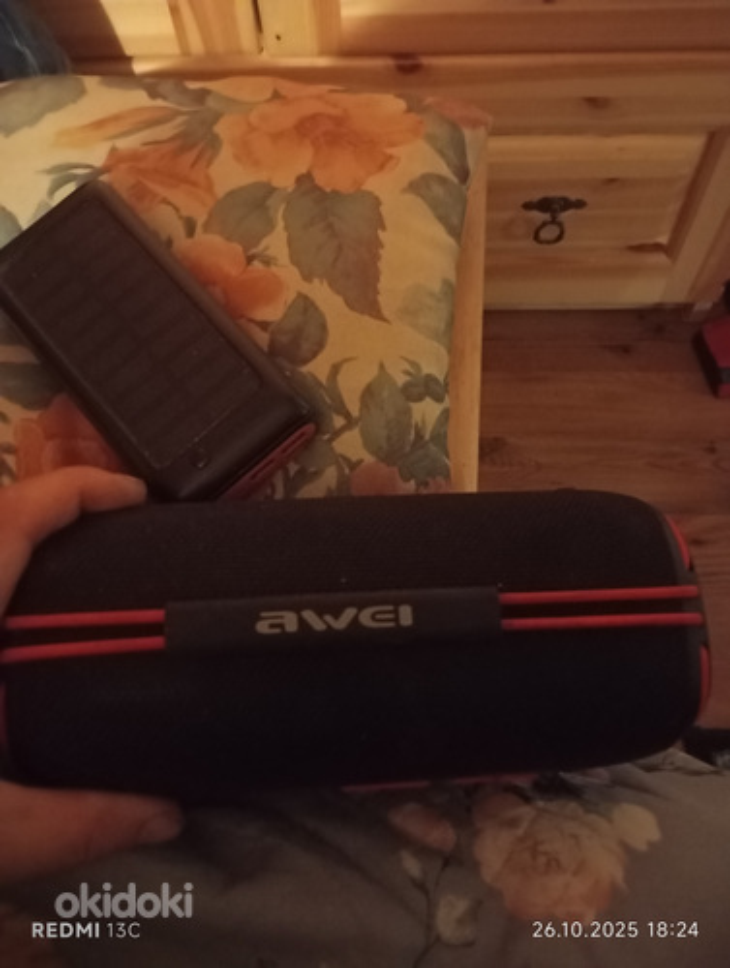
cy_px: 484
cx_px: 365
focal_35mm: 28
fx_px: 785
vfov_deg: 63.3
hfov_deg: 49.9
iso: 12600
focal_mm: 4.27
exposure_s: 1/14.3
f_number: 1.8
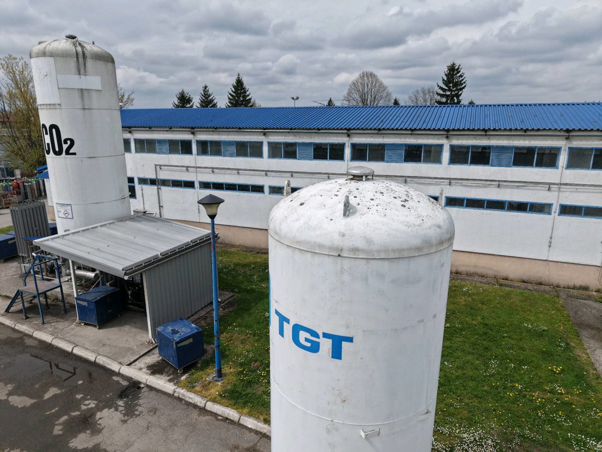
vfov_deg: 56.8
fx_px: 417
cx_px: 301
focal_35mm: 24
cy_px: 226
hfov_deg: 71.6
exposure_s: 1/6000
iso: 150
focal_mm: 8.67
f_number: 1.8
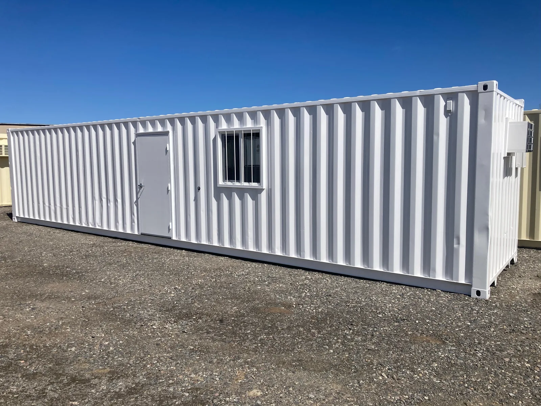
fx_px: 438
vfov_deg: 49.7
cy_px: 203
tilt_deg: -4.0
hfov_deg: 63.4
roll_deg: +0.1
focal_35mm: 28
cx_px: 270
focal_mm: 3.99
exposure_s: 1/4367
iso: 20
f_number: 1.8
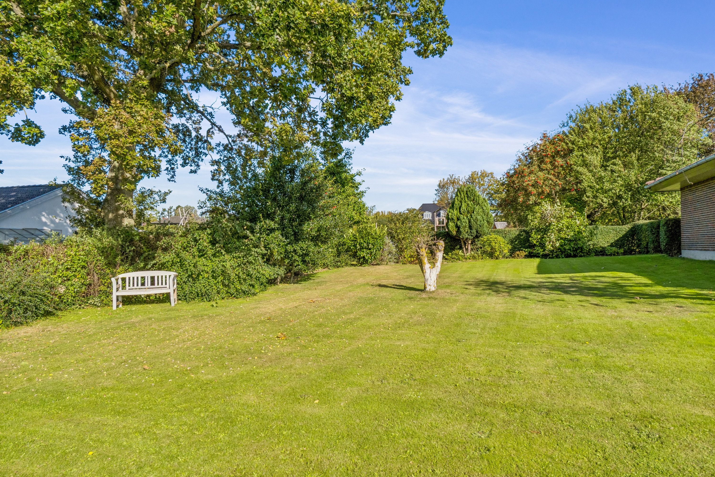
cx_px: 358
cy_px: 238
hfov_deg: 70.4
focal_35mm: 26
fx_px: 506
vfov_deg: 50.4
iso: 200
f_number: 8
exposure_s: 1/800
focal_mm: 17
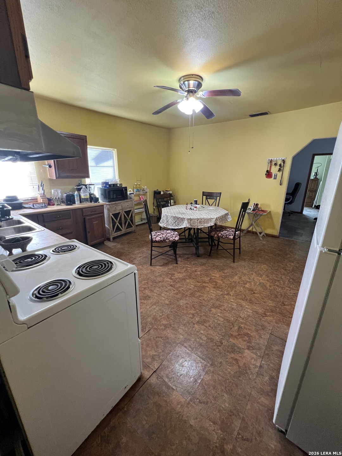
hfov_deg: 89.9
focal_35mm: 13
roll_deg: -0.3
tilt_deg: -17.8
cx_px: 171
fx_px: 171
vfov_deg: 106.2
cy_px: 228
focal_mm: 1.57
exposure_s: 1/60
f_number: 1.8
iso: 320
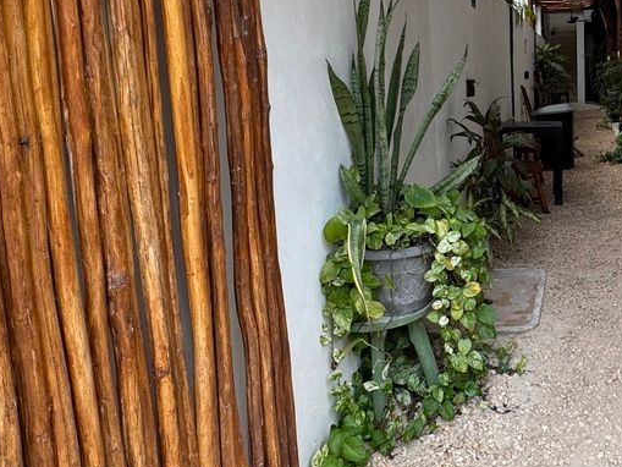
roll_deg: +0.9
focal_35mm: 33
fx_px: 593
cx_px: 571
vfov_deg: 42.0
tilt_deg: -6.8
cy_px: 134
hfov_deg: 48.8
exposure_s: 1/99
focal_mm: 2.22
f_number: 2.2
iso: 80
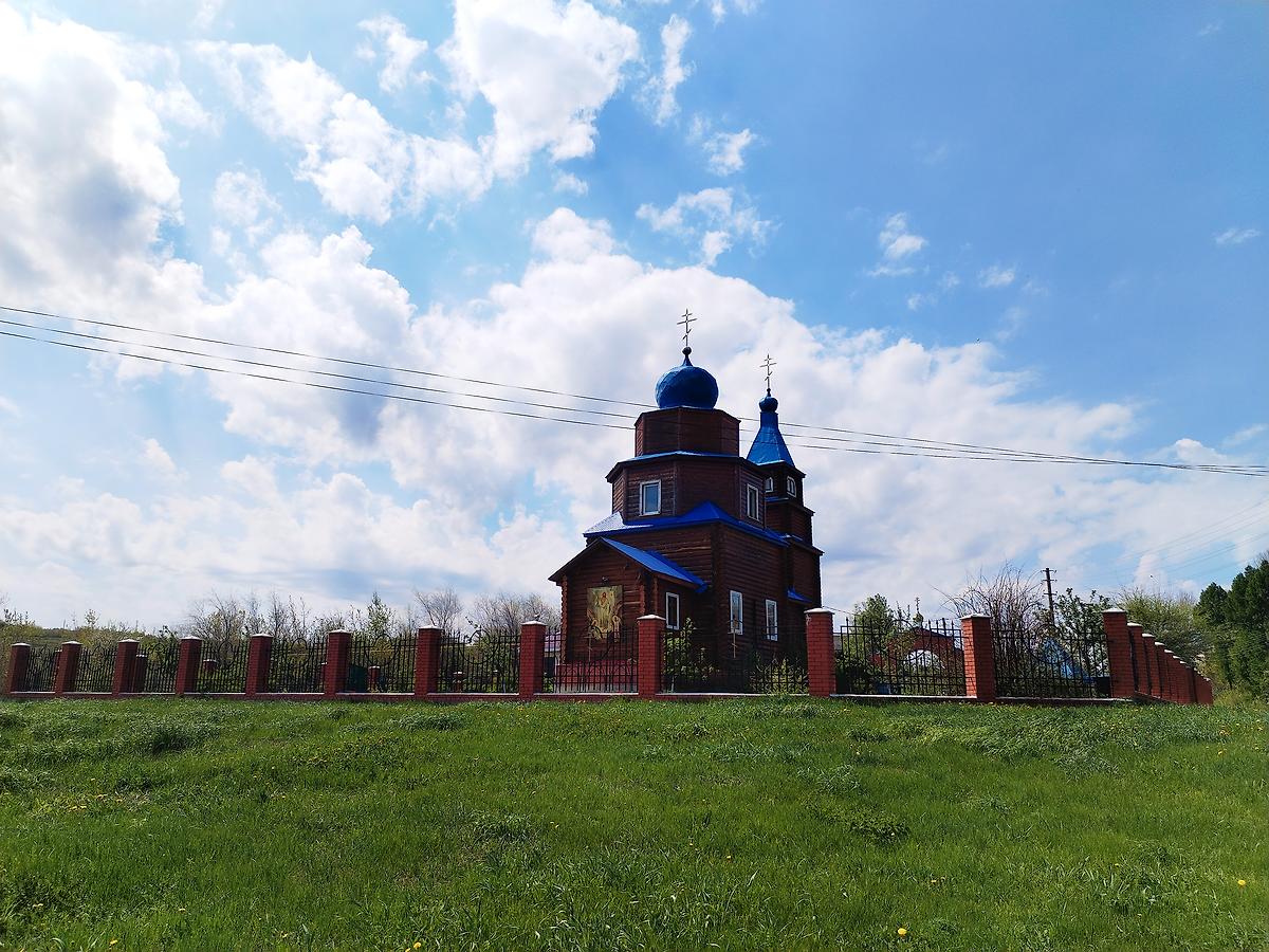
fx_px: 1063
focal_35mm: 29
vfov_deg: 48.2
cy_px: 476
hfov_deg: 61.7
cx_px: 634
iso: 100
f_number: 1.8
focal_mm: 4.75
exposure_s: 1/3553
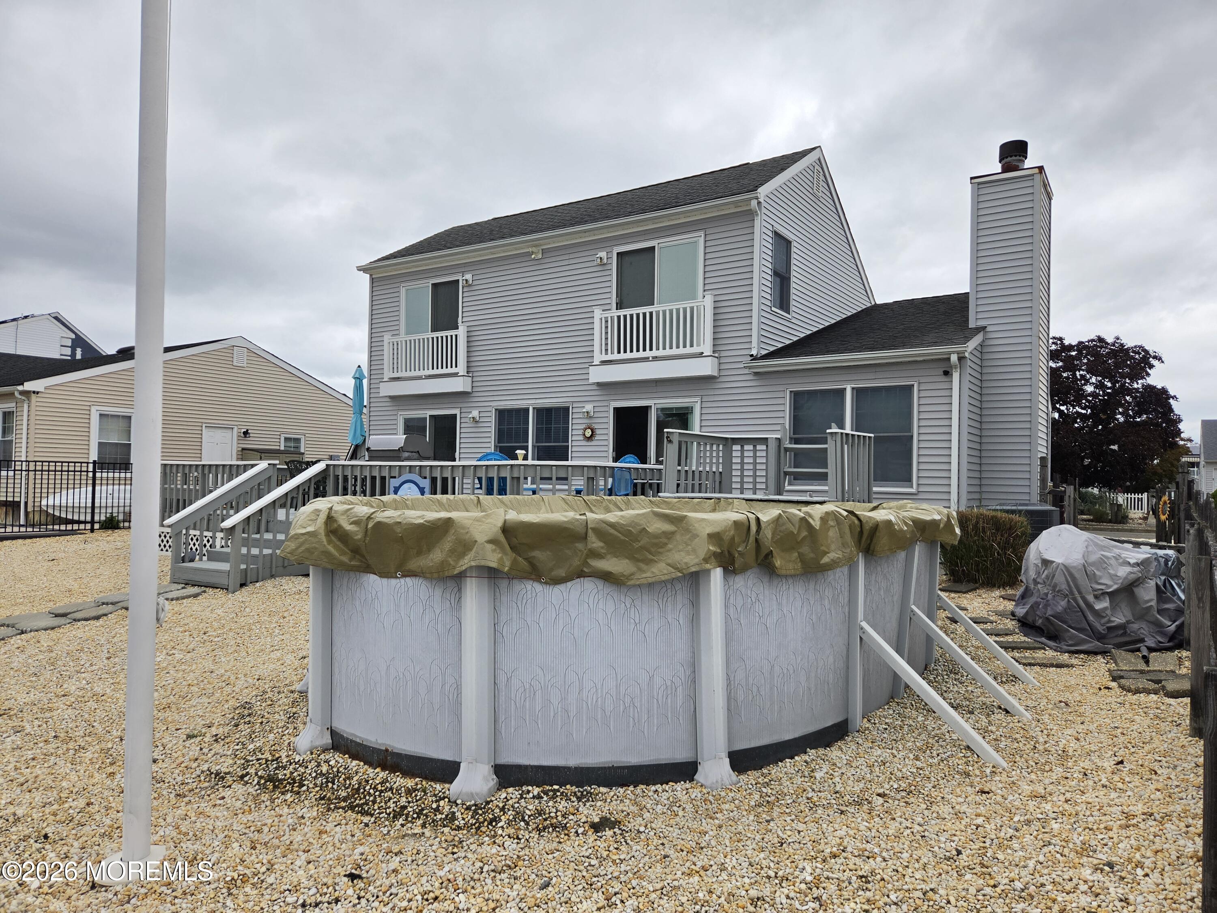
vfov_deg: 58.9
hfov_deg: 73.9
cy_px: 456
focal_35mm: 23
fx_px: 809
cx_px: 608
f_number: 1.8
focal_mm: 5.4
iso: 80
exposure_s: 1/2775
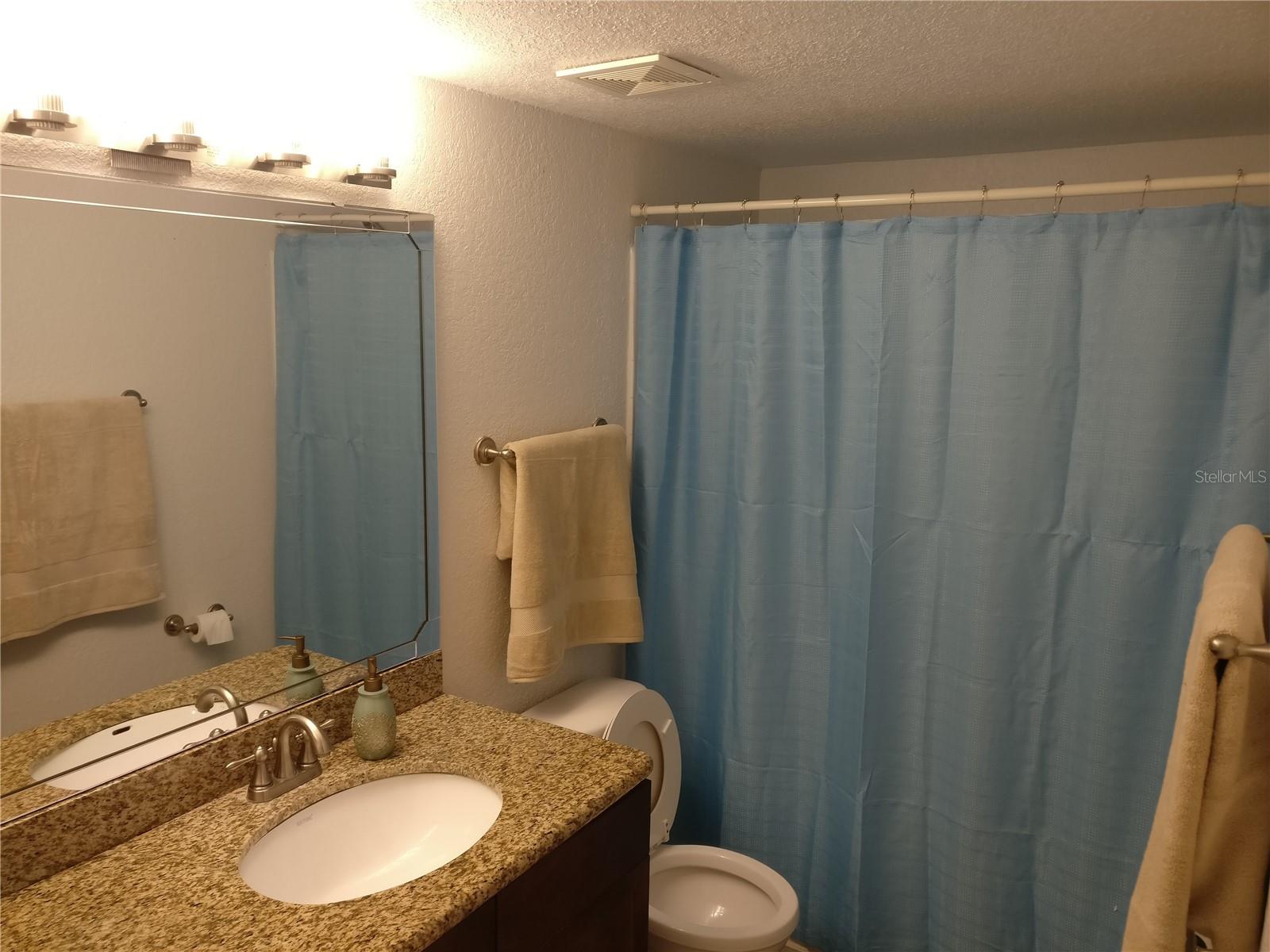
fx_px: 1027
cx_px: 635
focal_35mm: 28
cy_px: 476
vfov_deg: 49.7
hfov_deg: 63.4
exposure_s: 1/30
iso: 250
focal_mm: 4.26
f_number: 2
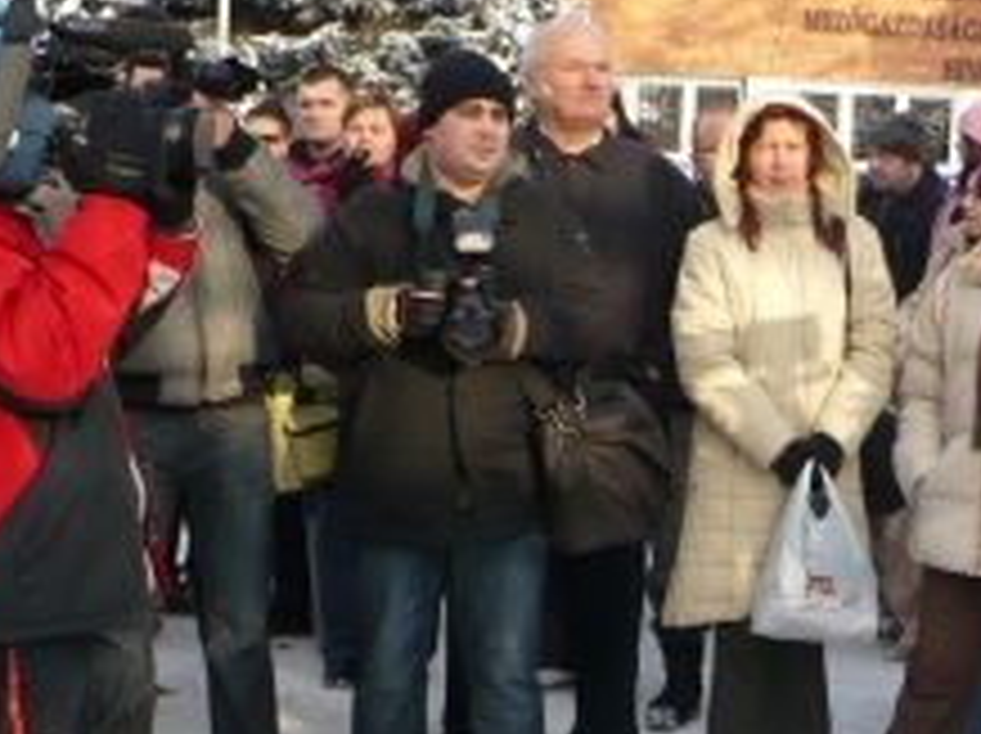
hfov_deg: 22.6
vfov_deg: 17.2
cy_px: 592
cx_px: 850
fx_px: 2406
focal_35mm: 85
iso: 100
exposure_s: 1/400
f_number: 2.8
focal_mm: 6.1
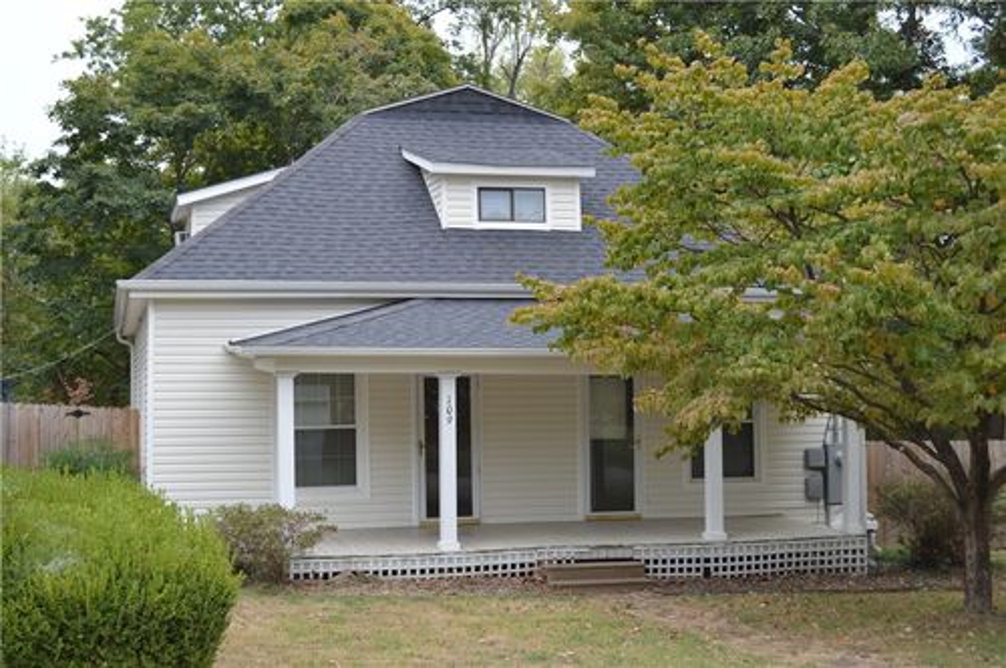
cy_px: 334
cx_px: 503
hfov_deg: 38.9
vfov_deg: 26.4
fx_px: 1423
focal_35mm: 51
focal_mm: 34
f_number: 5.6
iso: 100
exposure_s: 1/160
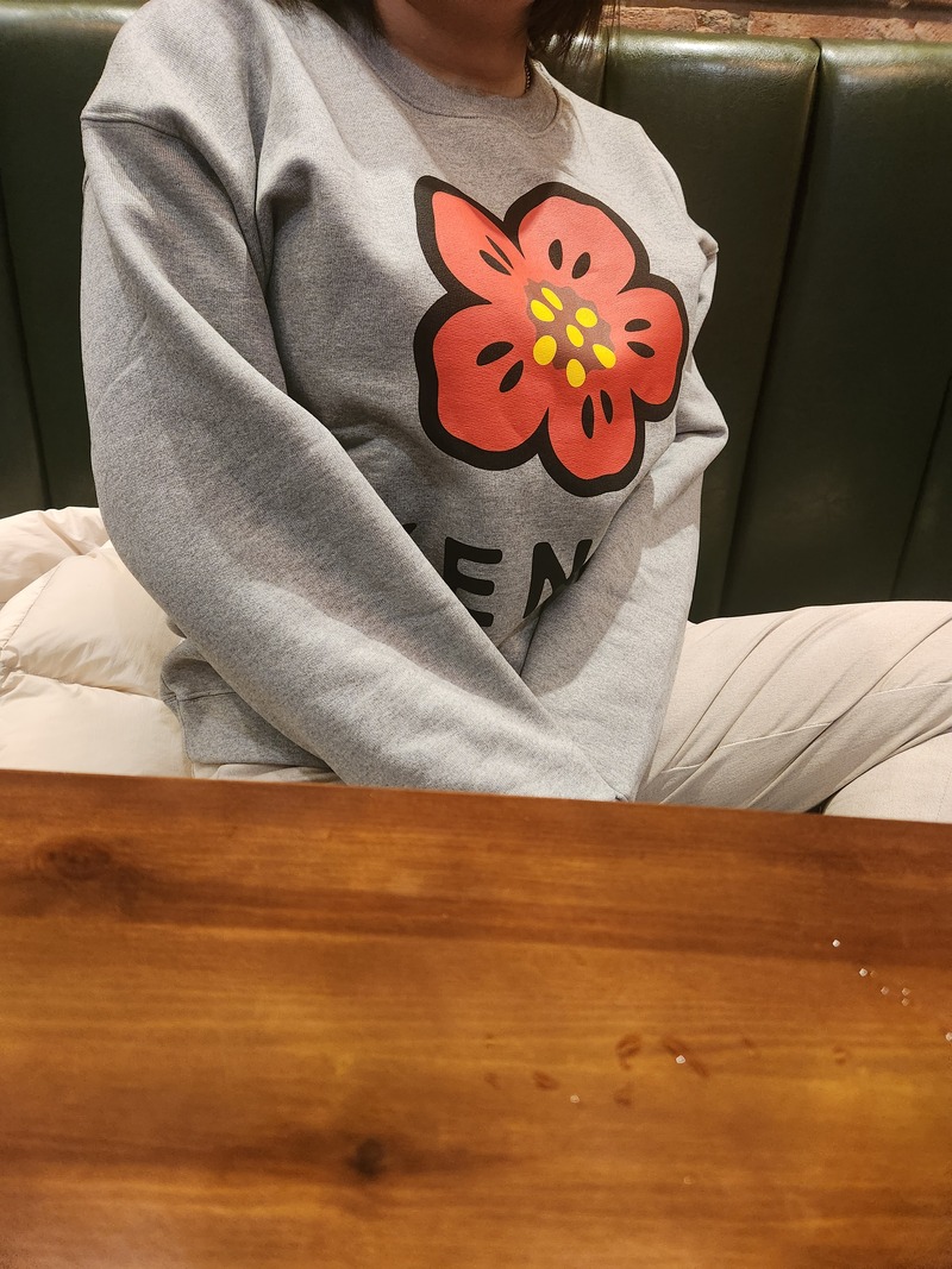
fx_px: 844
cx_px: 476
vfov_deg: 73.9
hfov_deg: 58.9
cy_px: 634
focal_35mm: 23
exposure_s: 1/120
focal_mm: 5.4
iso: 800
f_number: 1.8
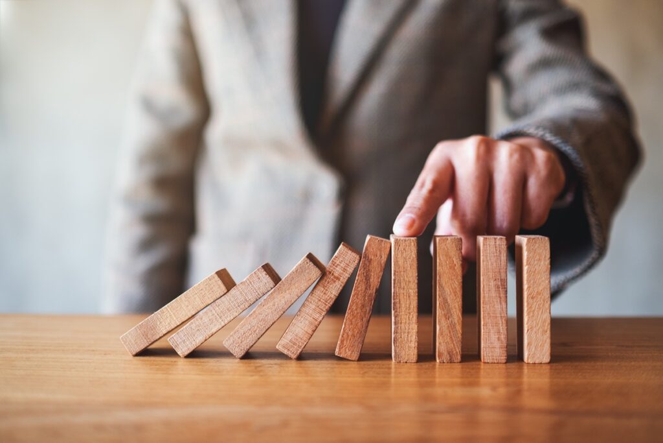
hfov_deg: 54.4
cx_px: 332
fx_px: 645
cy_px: 222
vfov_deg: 37.9
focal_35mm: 35
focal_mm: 23
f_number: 1.4
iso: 200
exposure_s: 1/180
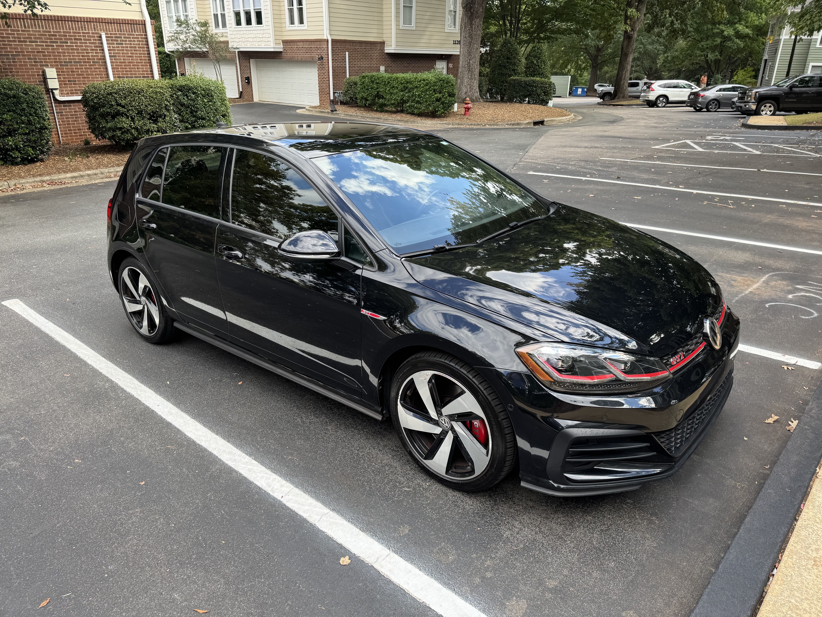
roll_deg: -0.8
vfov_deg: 56.8
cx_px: 411
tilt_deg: -24.0
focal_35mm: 24
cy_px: 308
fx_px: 570
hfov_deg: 71.6
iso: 80
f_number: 1.78
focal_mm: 6.76
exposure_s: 1/593
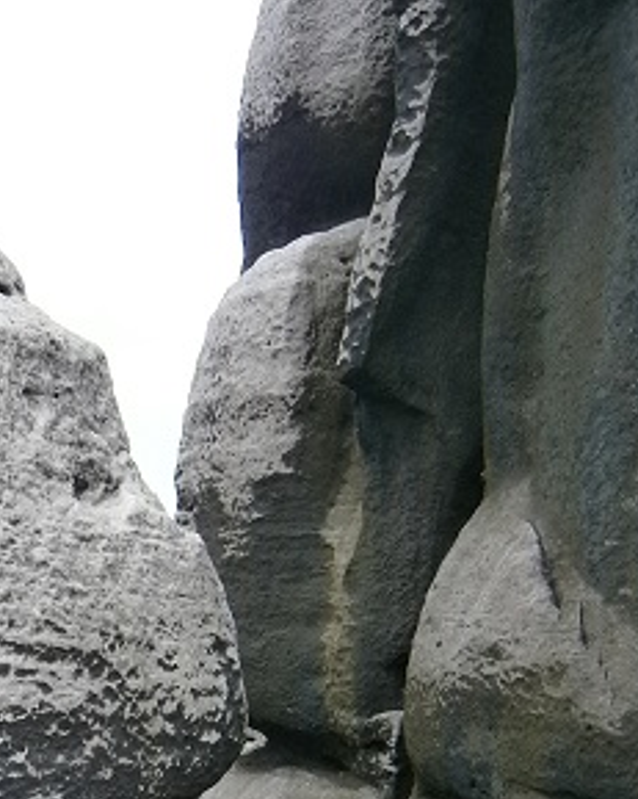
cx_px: -57
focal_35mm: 64
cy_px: 858
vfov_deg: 27.3
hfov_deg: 22.5
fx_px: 1511
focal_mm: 4.7
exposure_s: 1/100
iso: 80
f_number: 2.8
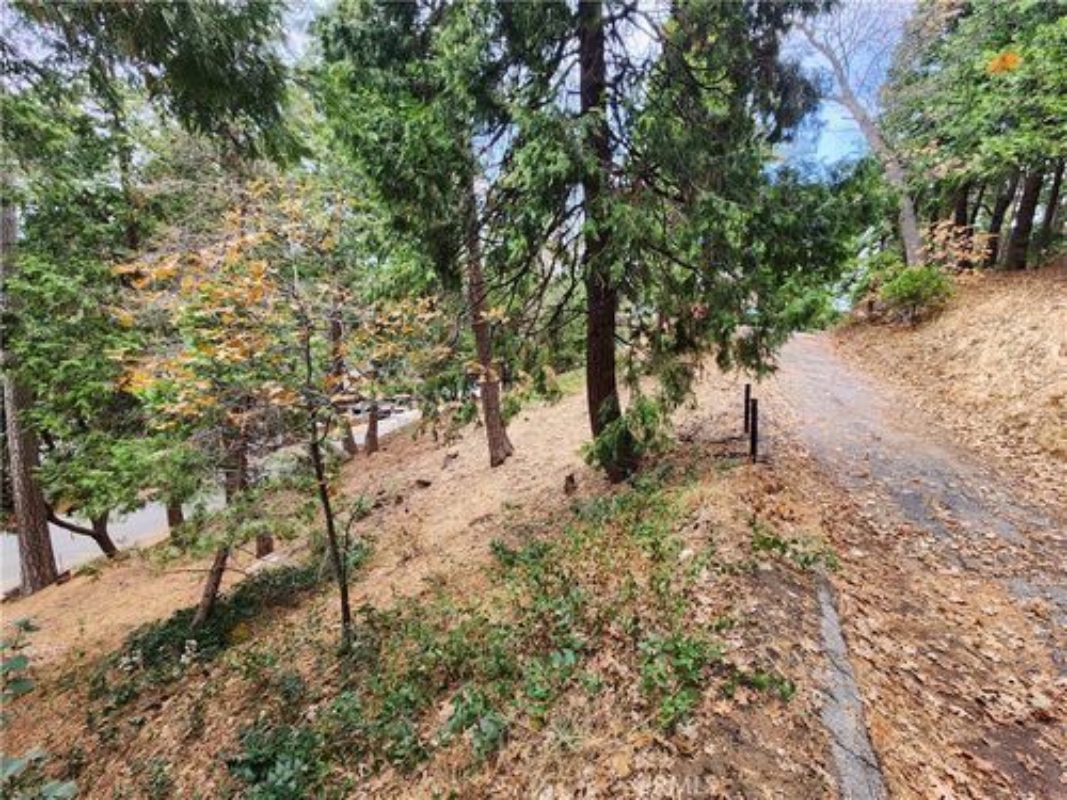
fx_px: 401
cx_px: 534
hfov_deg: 106.2
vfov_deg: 89.9
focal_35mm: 13
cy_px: 400
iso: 80
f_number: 2.2
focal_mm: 2.2
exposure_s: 1/120
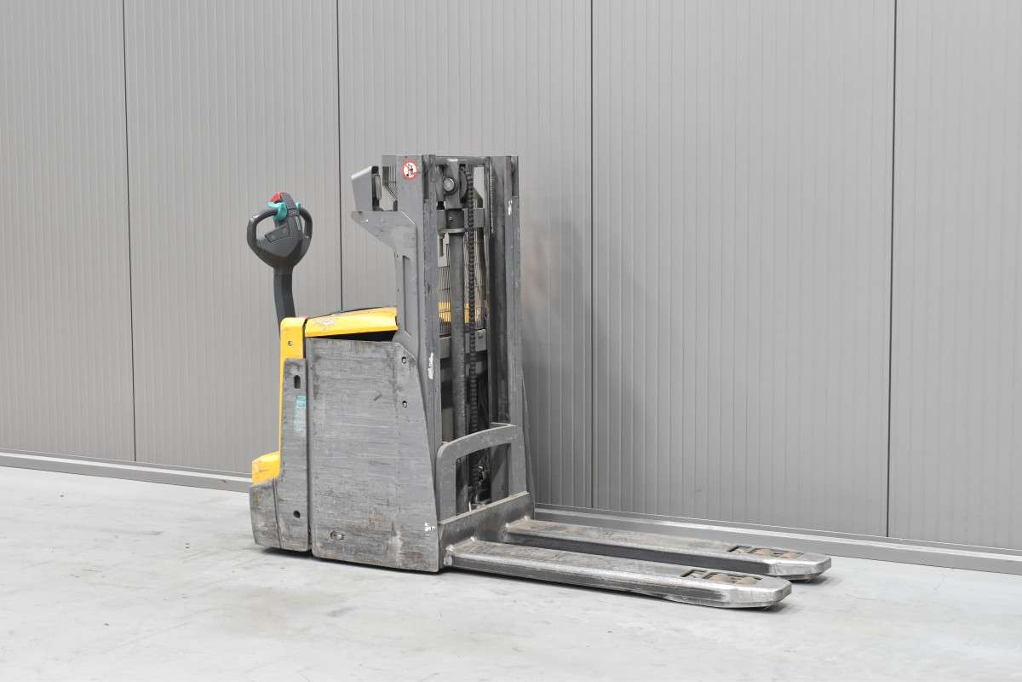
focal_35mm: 54
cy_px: 341
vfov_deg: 25.1
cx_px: 511
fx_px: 1533
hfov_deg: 36.9
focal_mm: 36
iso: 1600
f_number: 7.1
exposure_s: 1/20
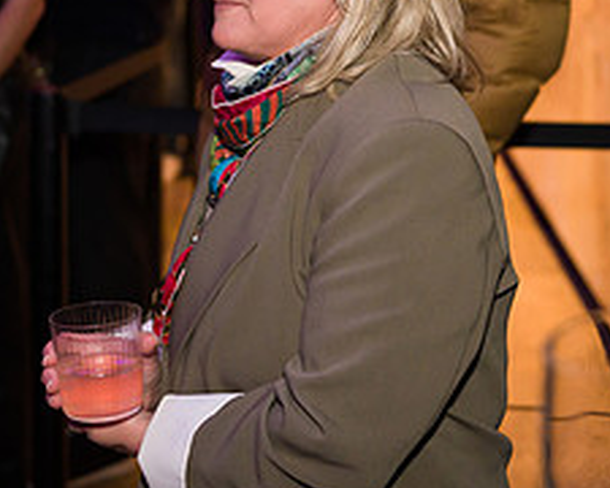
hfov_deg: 20.7
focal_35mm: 92
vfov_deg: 16.5
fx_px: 1661
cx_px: 198
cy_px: 49
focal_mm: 38
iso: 1600
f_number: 3.2
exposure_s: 1/200
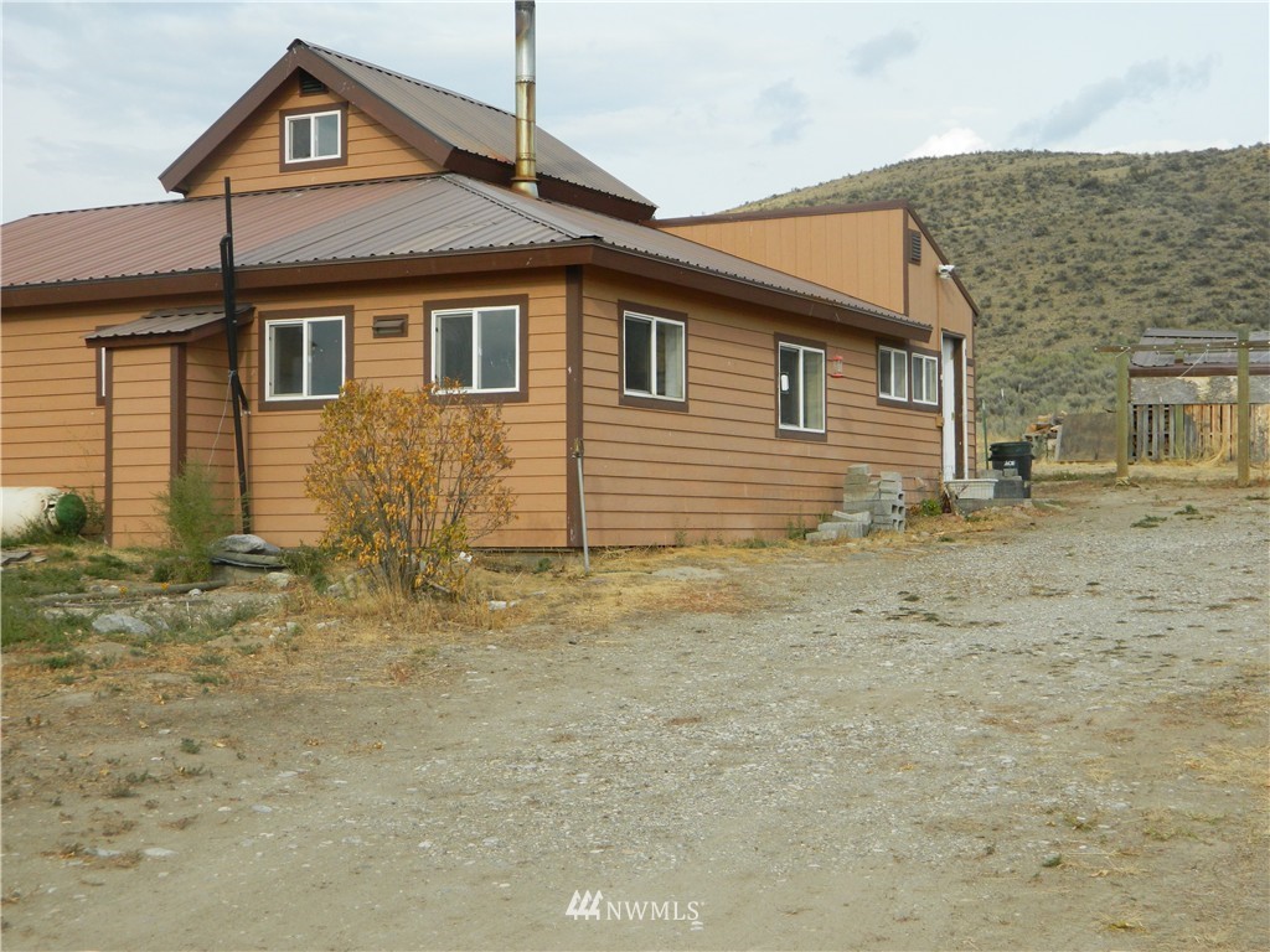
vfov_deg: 25.7
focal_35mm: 57
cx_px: 635
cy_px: 476
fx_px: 2091
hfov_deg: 33.8
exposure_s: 1/500
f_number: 3.8
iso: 80
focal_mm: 10.2
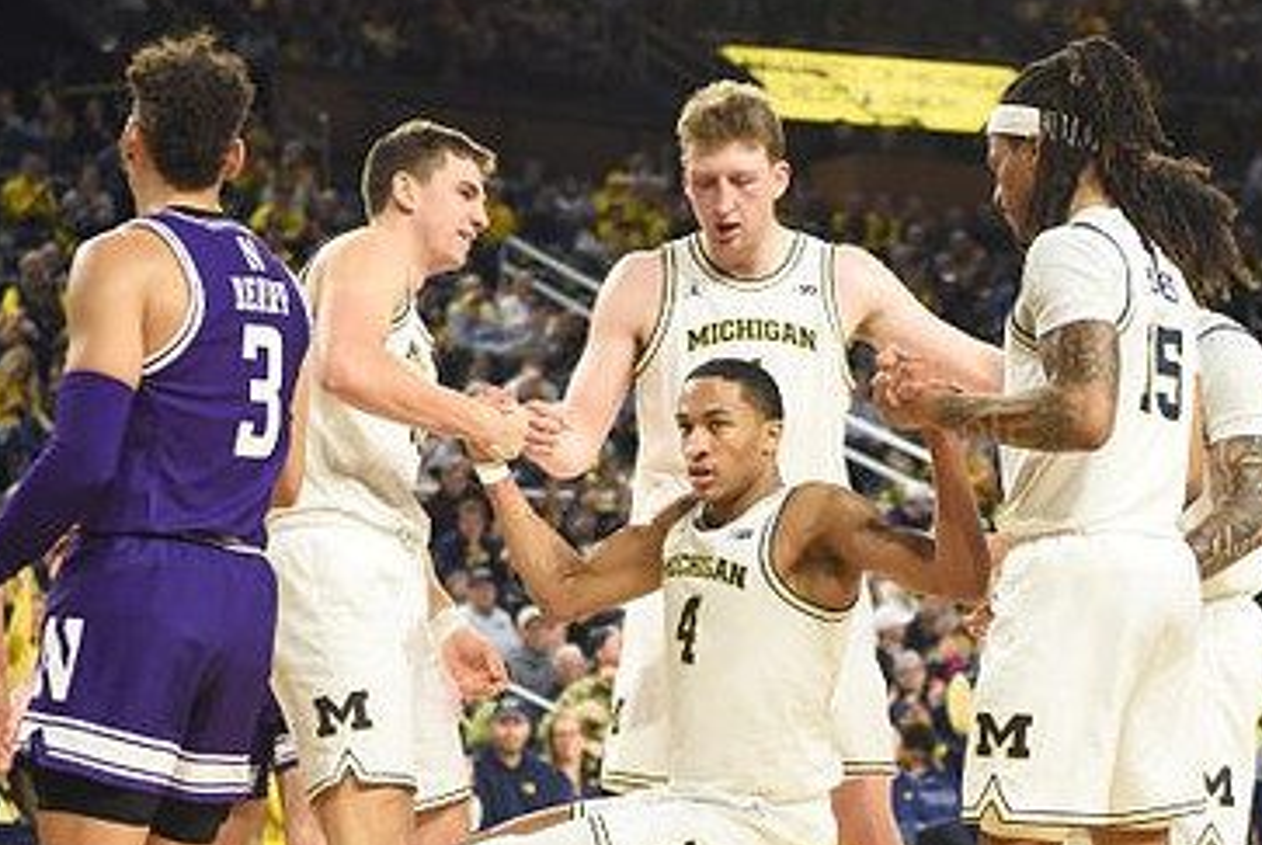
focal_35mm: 112
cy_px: 654
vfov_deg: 12.2
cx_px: 706
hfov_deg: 18.2
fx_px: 3931
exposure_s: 1/800
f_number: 2.8
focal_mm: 70
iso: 2000
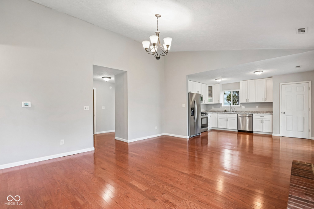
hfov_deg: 96.7
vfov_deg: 73.7
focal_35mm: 16
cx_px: 157
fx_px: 140
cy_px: 104
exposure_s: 1/6
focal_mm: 16
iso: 400
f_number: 8
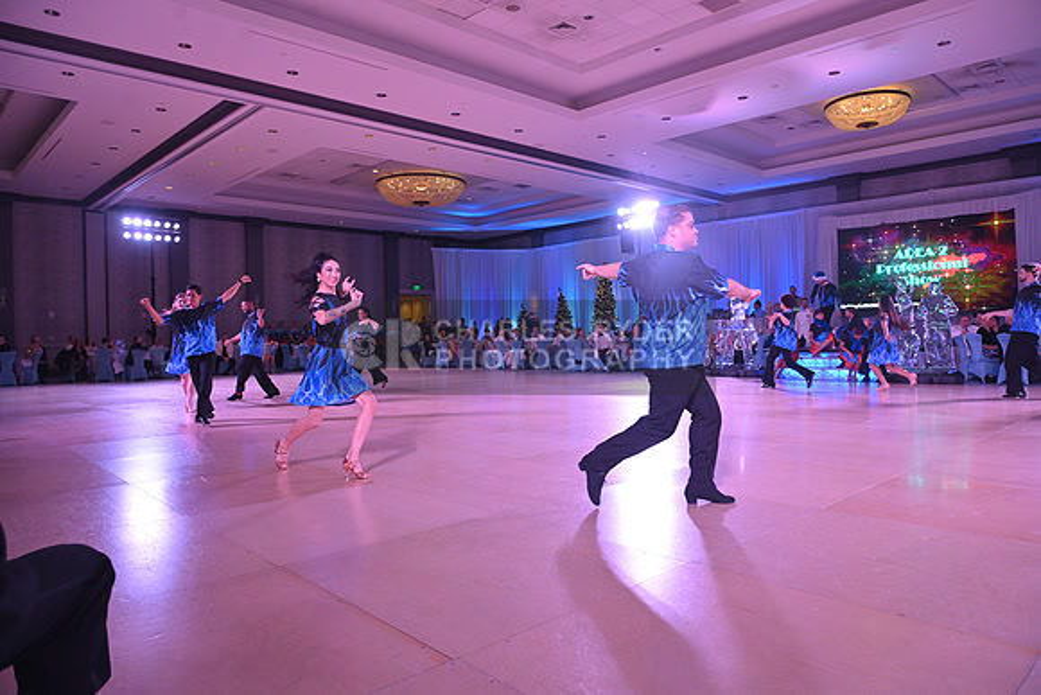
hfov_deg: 73.7
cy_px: 348
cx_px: 520
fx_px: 694
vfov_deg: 53.2
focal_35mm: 24
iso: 3200
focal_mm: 24
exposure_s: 1/400
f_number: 5
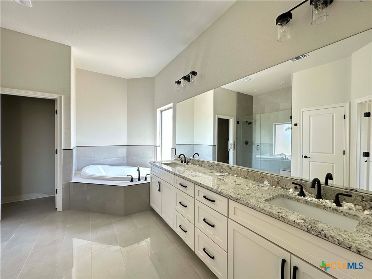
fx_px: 150
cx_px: 186
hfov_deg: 102.1
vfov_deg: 85.7
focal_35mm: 14
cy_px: 140
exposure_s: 1/99
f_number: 2.2
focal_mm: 2.22
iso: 160
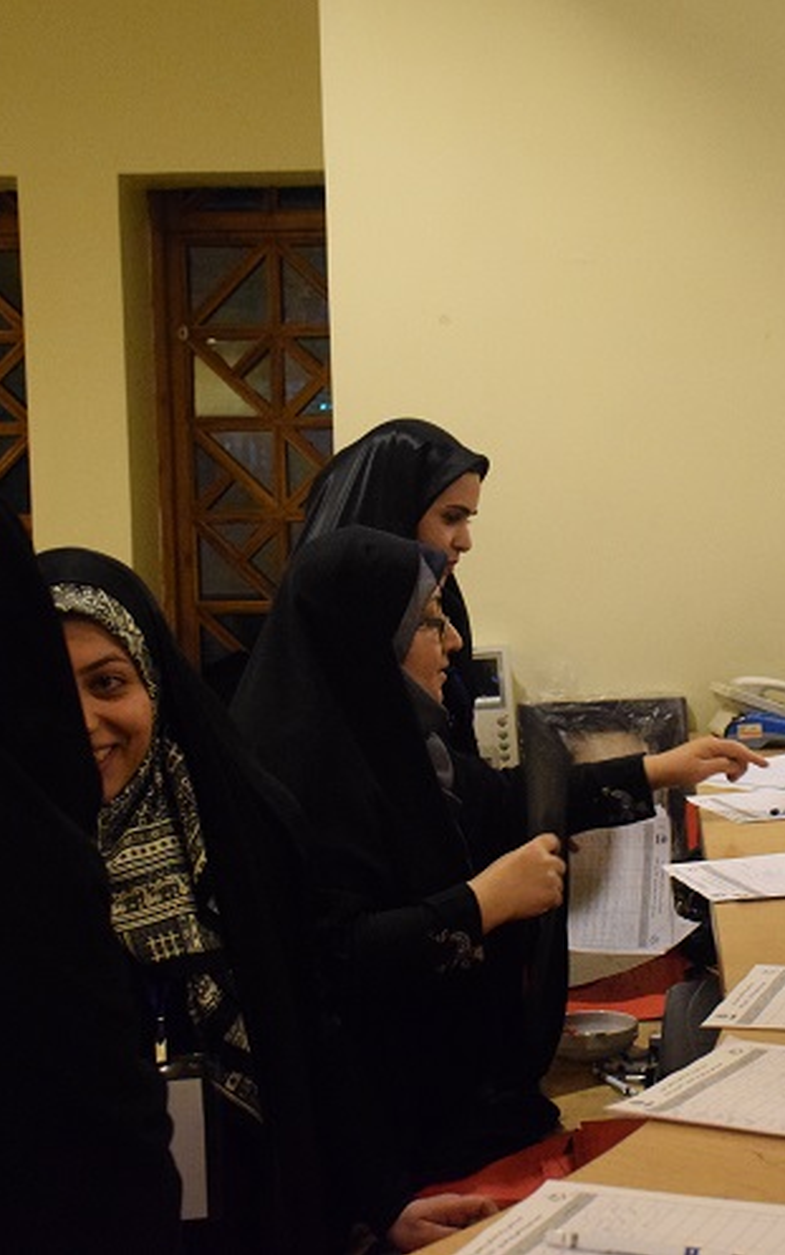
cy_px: 626
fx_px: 2052
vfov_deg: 34.0
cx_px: 621
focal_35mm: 60
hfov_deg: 21.4
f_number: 5.6
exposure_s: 1/60
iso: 5000
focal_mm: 26
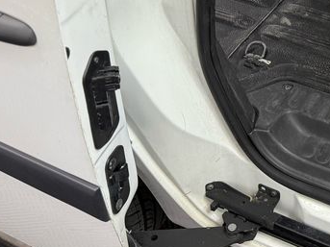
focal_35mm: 70
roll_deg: -3.0
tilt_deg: -30.7
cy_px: -56
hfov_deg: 25.1
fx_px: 667
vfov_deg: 19.7
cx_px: 393
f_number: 1.78
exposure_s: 1/50
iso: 200
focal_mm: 6.76
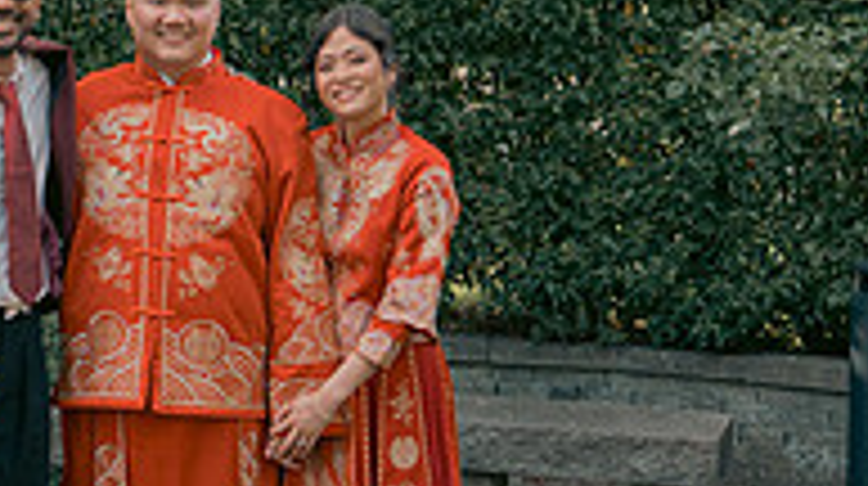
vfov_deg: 11.6
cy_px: 106
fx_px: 2391
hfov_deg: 20.3
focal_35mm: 104
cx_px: 157
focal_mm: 33
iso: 400
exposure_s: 1/160
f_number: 5.6
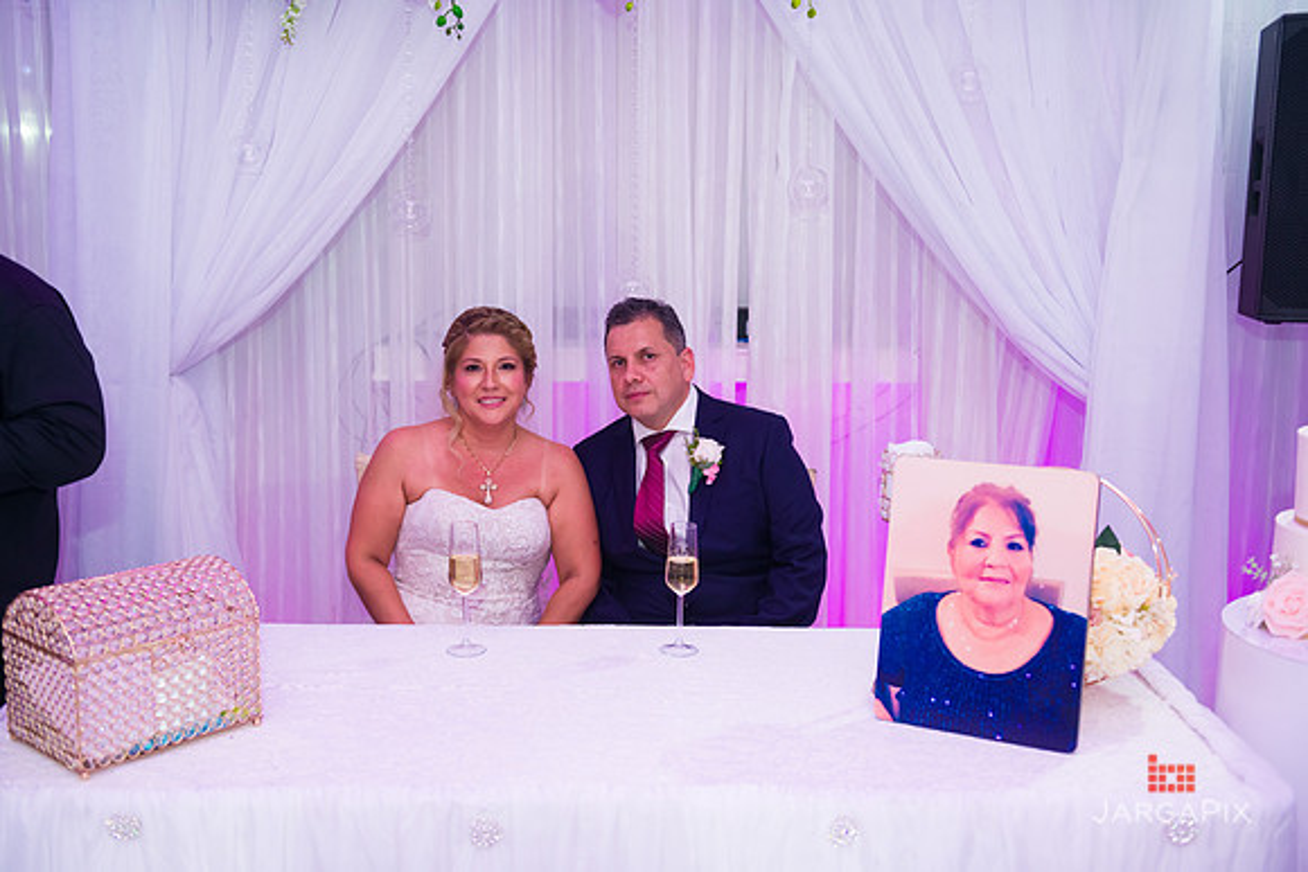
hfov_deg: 53.1
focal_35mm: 36
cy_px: 436
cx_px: 654
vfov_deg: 36.9
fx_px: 1308
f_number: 3.2
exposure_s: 1/125
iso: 800
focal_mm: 36
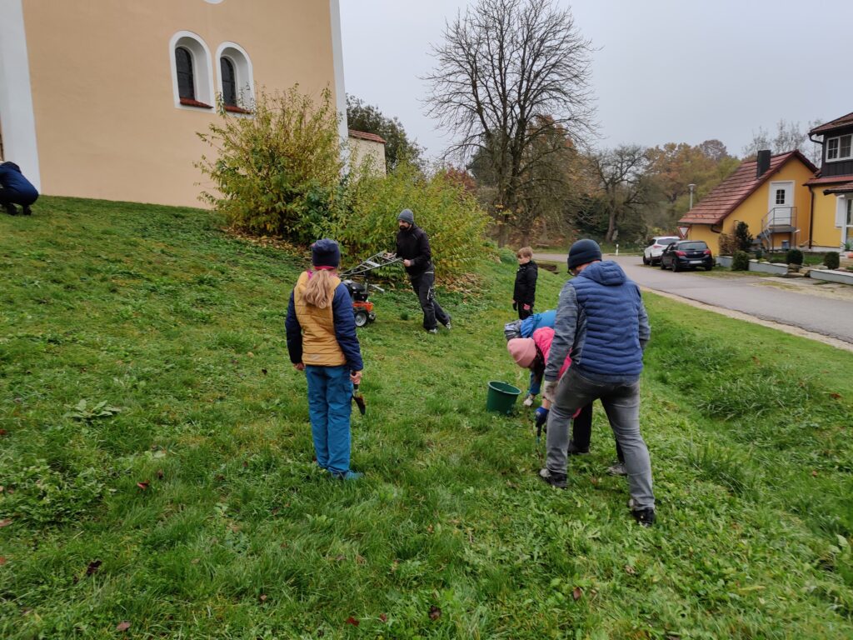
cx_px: 426
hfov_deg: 65.3
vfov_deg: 51.4
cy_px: 320
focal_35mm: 27
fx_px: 665
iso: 100
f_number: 1.65
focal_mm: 4.75
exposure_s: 1/123
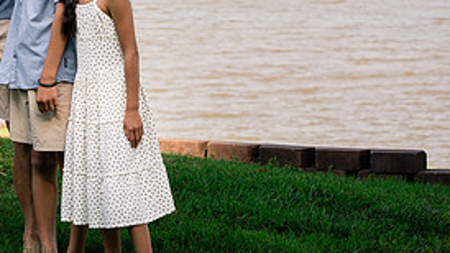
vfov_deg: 6.3
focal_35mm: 192
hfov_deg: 11.2
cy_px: -3
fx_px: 2291
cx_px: 105
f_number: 5.6
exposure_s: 1/500
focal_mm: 85
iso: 400
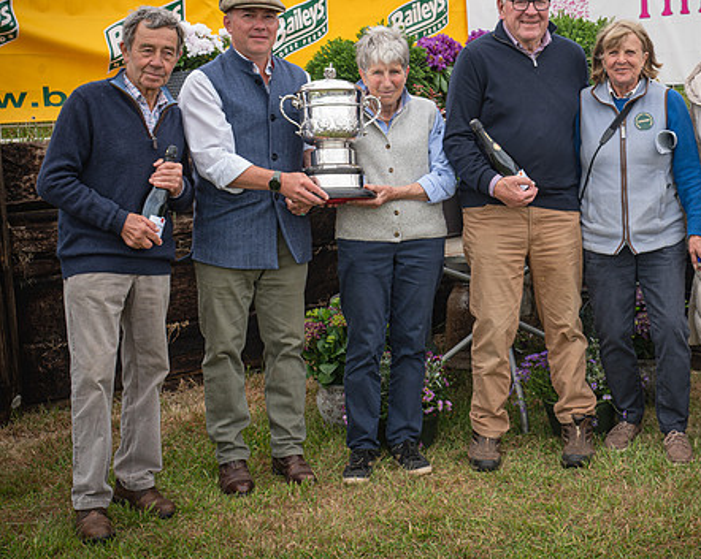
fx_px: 1368
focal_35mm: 66
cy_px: 230
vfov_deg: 23.1
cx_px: 496
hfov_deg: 28.4
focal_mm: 46
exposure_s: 1/60
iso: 50
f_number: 5.6
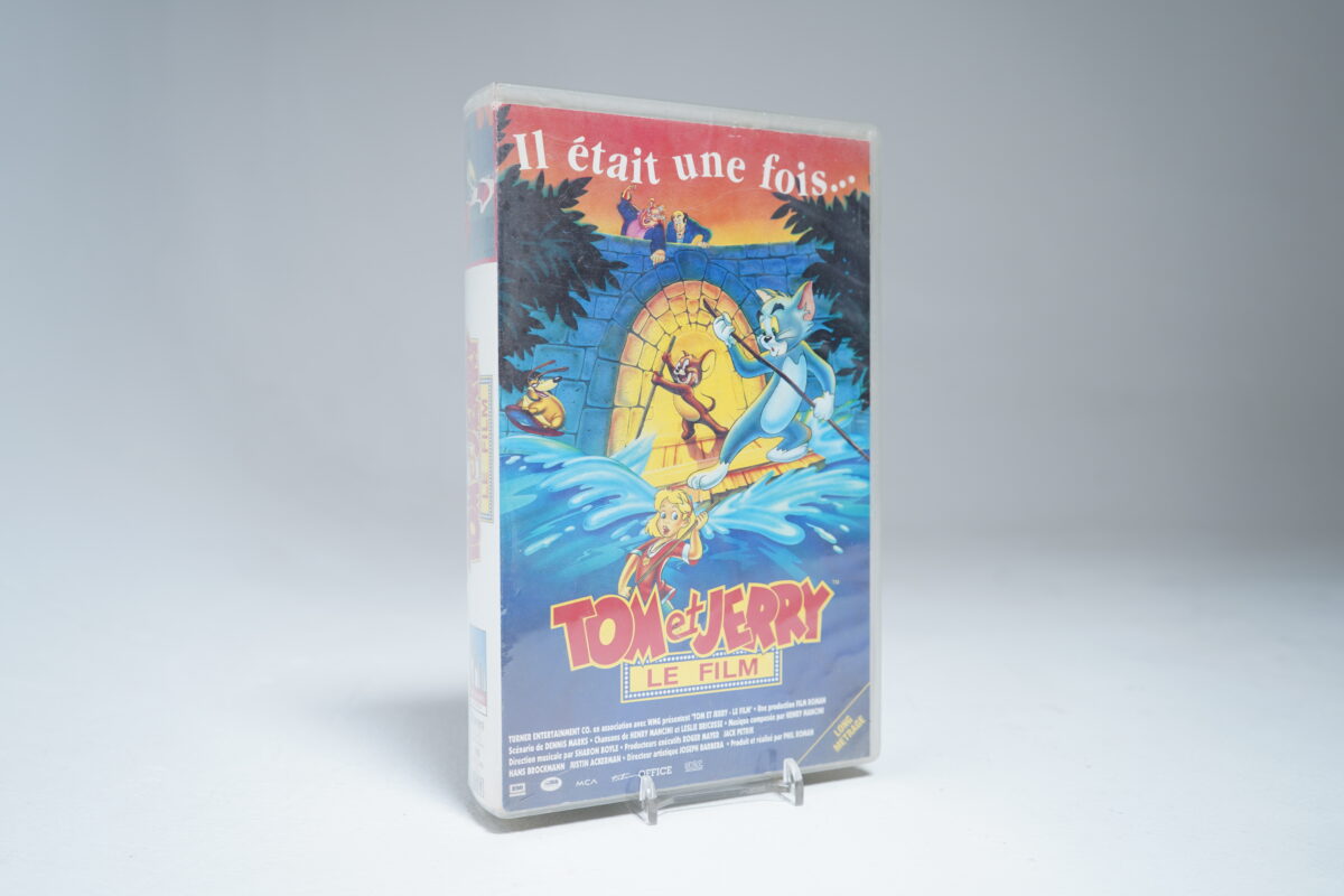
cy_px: 448
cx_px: 672
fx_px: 1195
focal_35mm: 32
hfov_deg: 58.7
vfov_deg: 41.1
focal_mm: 32
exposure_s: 1/3
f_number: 5.6
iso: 160
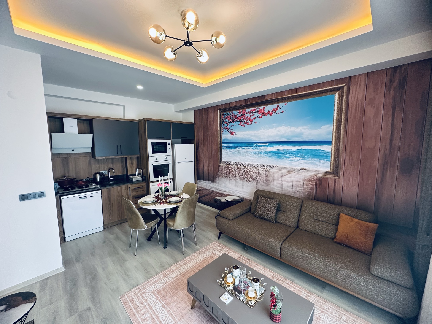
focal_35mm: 14
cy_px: 162
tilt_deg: -5.3
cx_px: 216
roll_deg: +0.6
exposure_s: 1/100
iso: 250
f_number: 2.2
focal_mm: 2.22
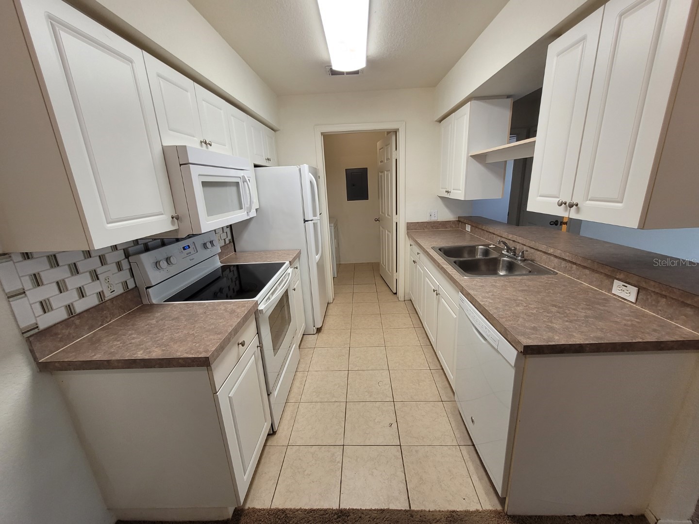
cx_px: 350
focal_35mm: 13
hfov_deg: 106.2
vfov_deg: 89.9
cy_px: 262
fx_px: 263
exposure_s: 1/60
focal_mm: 1.74
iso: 100
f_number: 2.2
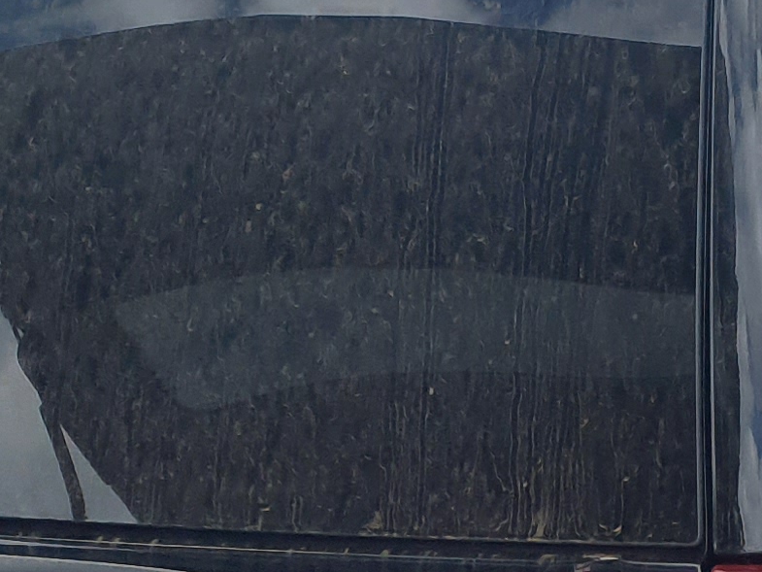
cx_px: 699
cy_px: 724
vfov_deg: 10.3
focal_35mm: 142
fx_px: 3126
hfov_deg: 13.8
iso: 40
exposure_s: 1/718
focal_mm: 3.58
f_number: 1.9
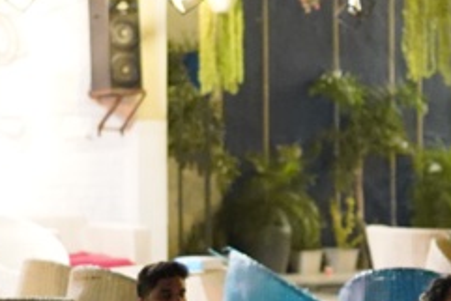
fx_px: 2181
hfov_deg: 11.8
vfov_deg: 7.9
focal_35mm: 174
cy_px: 288
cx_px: 316
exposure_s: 1/100
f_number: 1.4
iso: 6400
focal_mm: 35
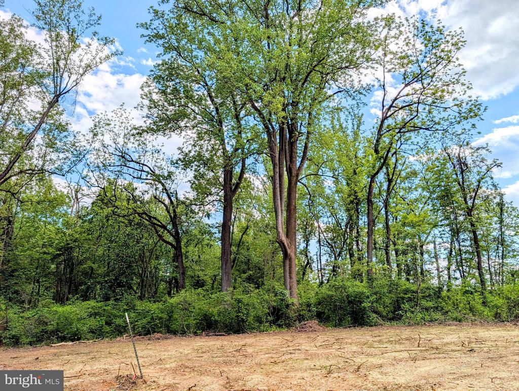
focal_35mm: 24
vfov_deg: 56.9
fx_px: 360
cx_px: 260
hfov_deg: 71.5
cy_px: 196
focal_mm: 6.9
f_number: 1.68
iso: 22
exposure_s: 1/1357
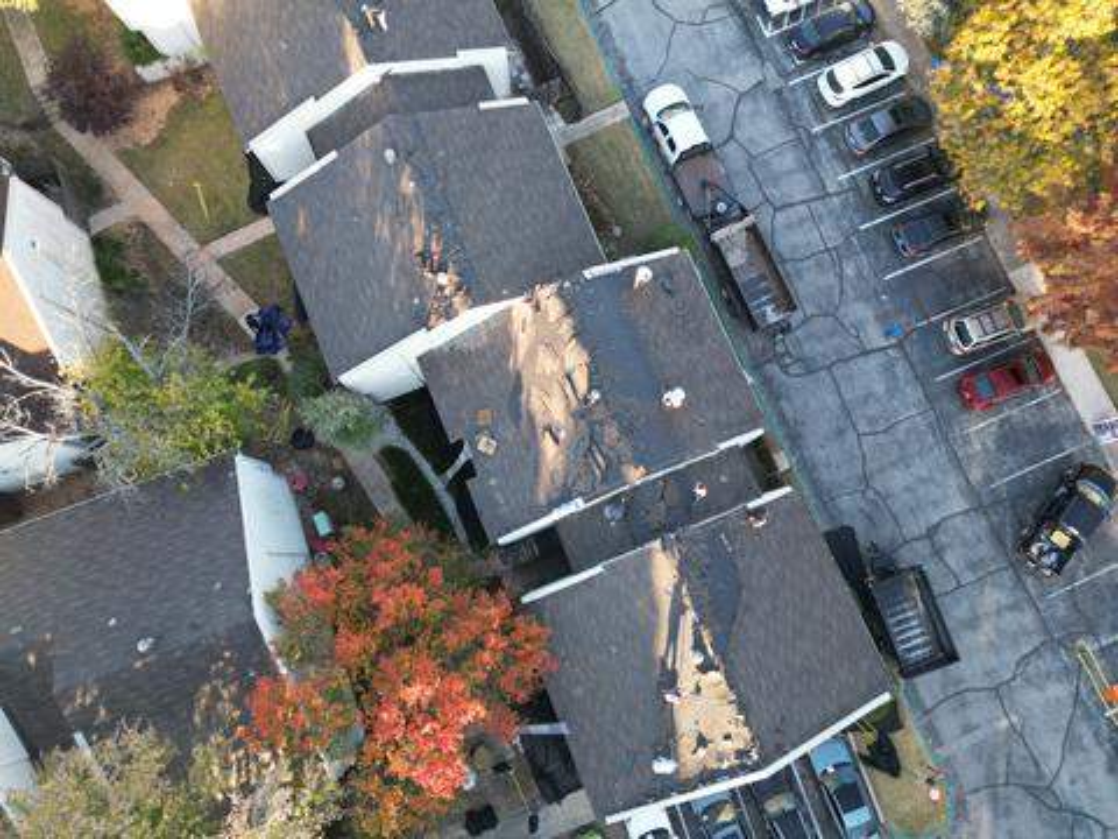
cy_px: 420
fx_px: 775
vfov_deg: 56.8
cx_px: 559
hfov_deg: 71.6
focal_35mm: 24
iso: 150
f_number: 1.7
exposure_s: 1/160
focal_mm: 6.72
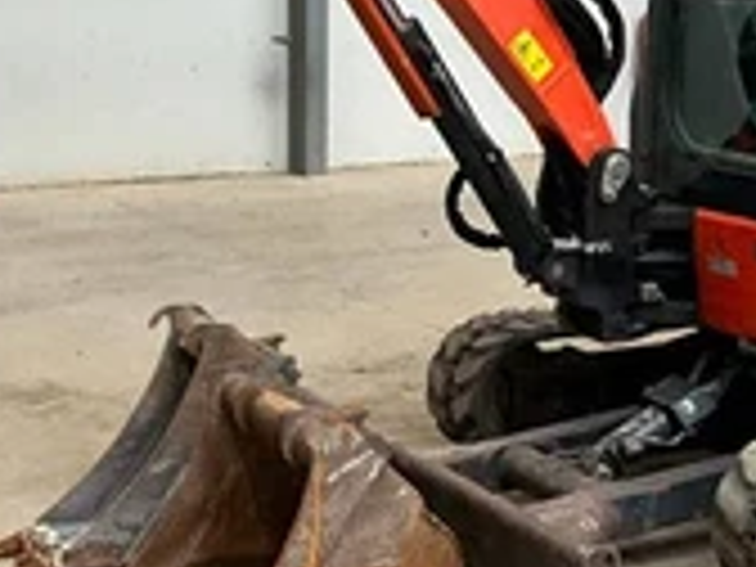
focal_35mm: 83
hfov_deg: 23.6
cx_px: 364
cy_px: 153
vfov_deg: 17.7
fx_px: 1813
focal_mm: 3
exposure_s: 1/60
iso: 160
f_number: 1.8
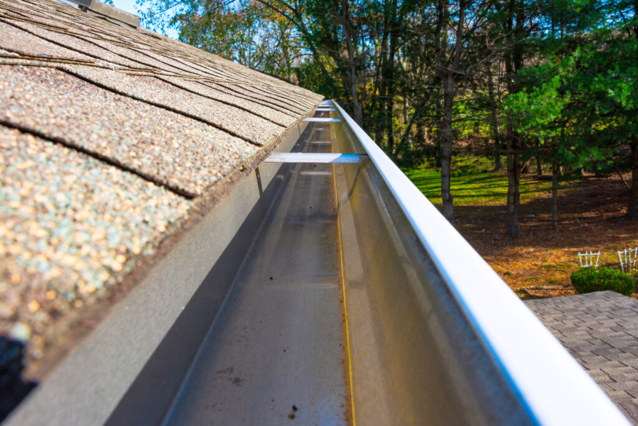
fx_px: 603
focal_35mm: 34
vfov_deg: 38.9
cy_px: 213
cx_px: 319
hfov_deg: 55.8
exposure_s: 1/45
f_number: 22
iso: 250
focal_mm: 34
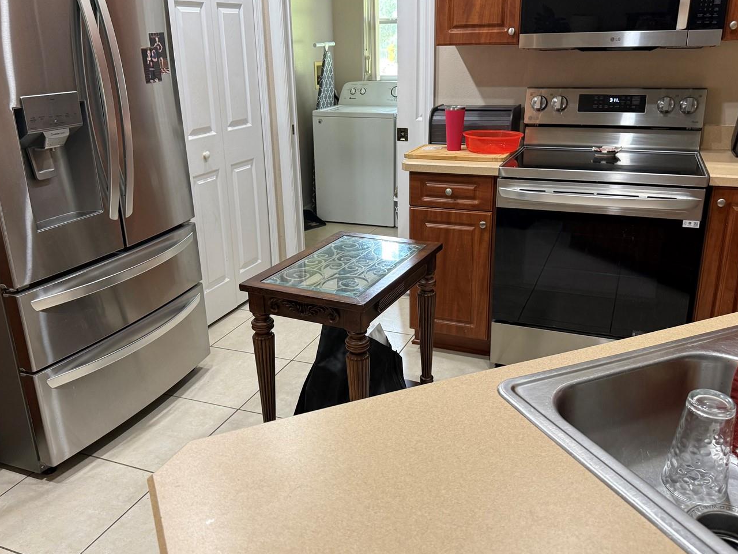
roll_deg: +1.1
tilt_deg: -18.2
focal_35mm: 30
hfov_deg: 60.0
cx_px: 363
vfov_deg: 46.8
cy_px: 256
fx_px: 640
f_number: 1.78
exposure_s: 1/60
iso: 200
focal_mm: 6.76
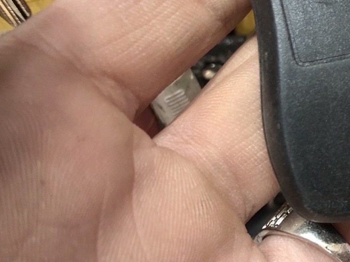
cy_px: 19
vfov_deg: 21.7
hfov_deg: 26.9
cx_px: 389
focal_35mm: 66
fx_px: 667
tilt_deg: -51.1
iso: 40
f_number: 1.8
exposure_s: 1/20
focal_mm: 4
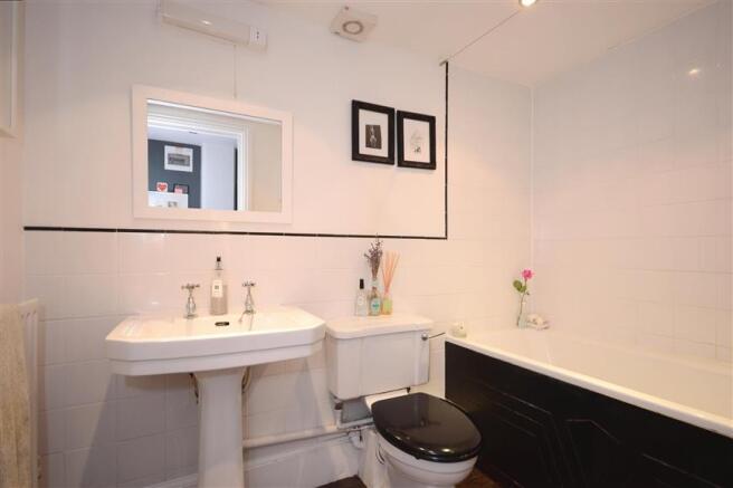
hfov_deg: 90.0
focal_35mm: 18
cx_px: 366
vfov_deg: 67.4
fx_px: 366
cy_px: 244
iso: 400
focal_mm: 12
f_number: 5.6
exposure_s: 1/25
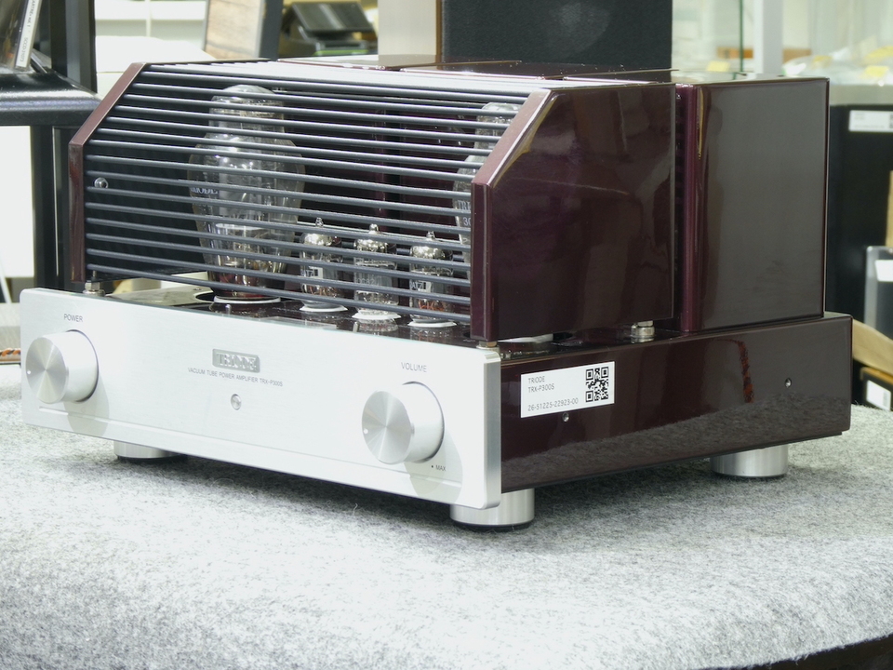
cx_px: 446
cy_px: 335
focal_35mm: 115
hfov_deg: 17.1
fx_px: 2967
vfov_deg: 12.9
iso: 100
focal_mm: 20.6
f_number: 5.6
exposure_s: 2
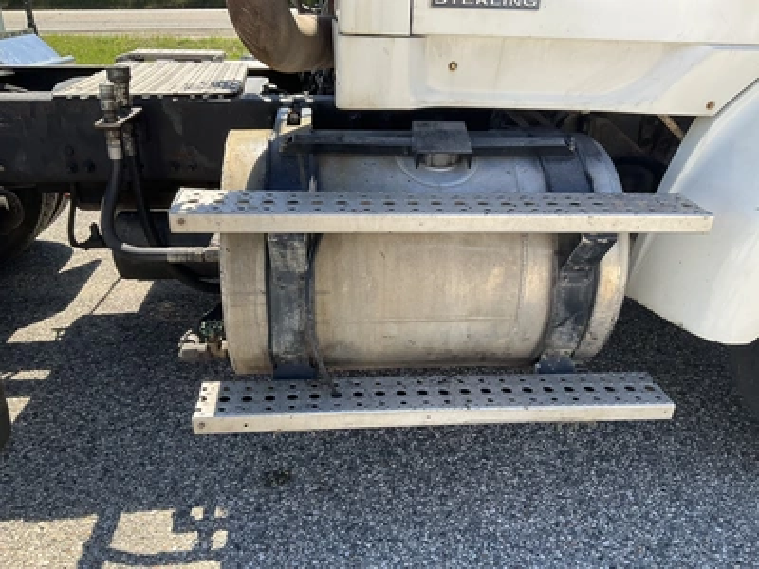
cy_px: 284
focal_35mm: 29
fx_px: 636
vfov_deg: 48.2
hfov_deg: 61.7
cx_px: 380
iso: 25
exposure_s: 1/461
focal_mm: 3
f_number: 1.8
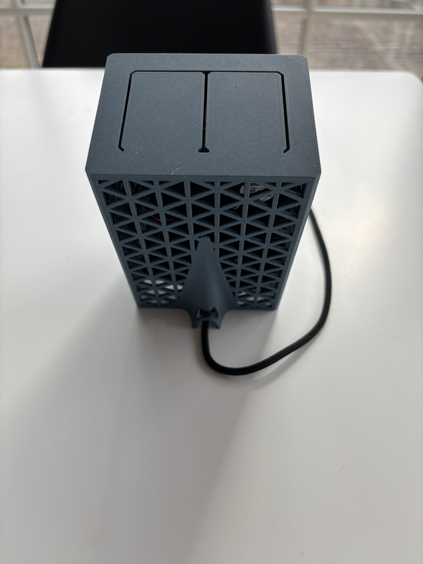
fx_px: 424
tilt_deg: -42.6
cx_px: 212
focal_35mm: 26
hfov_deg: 53.1
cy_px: 282
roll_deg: -1.6
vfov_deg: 67.3
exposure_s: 1/1477
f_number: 1.6
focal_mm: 5.96
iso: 80
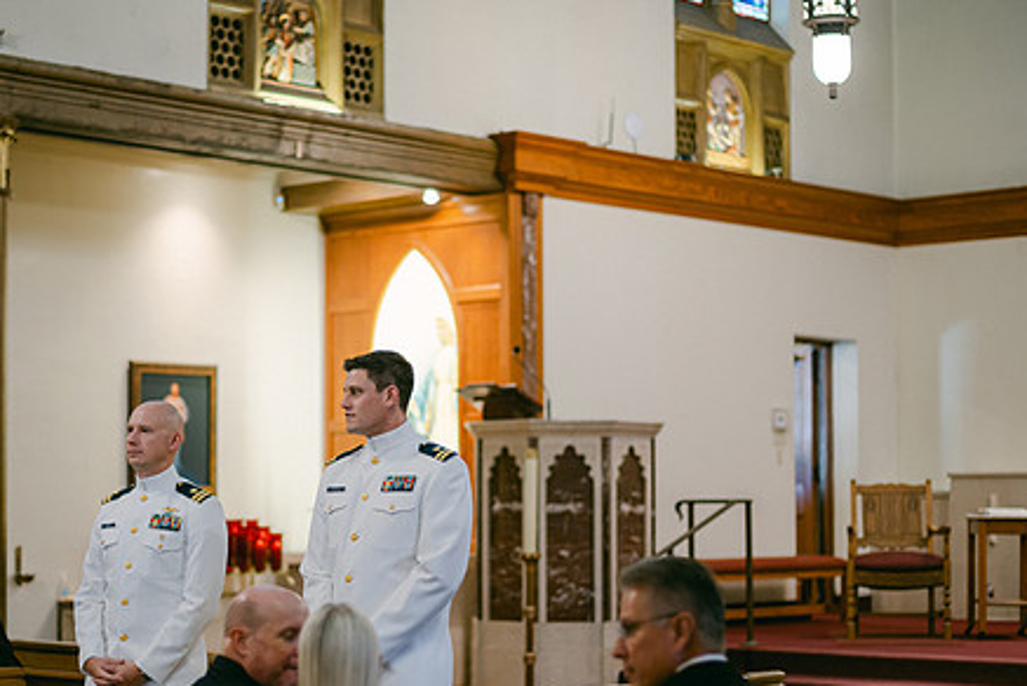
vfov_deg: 17.7
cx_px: 416
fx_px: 2198
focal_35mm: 77
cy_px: 398
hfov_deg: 26.3
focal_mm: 58
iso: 250
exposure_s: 1/125
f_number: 2
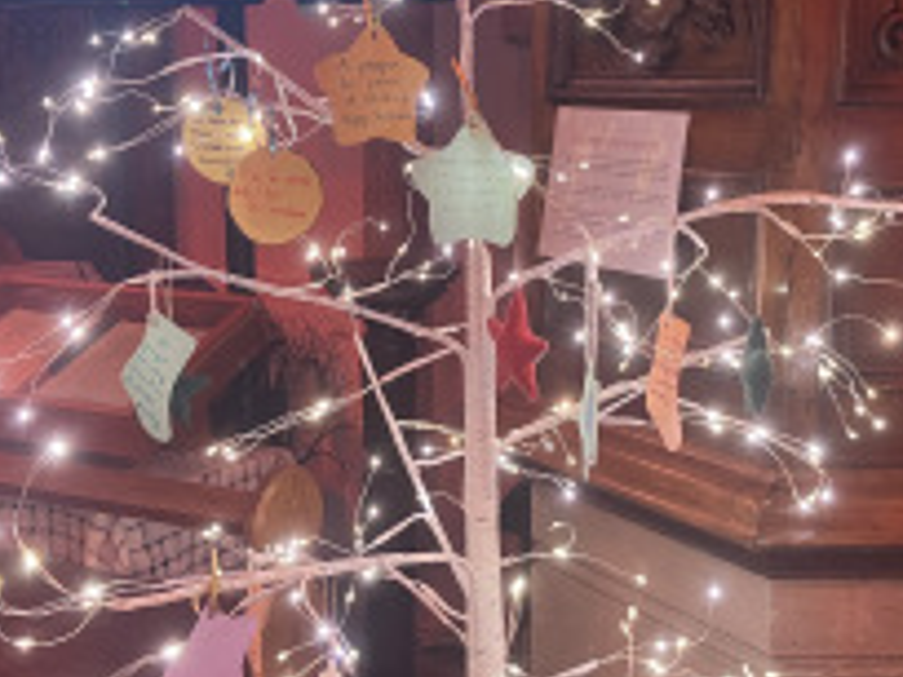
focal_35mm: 55
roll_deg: -0.5
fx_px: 1435
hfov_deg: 34.9
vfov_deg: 26.5
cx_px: 518
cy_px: 389
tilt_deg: -11.0
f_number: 1.8
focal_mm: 3.99
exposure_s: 1/33
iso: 400
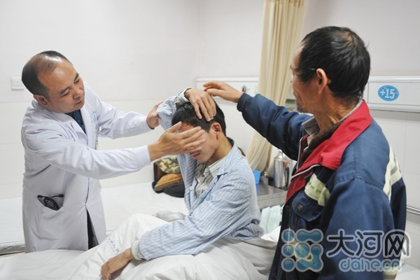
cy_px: 140
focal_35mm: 34
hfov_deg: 55.8
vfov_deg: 38.9
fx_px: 397
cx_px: 210
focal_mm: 34
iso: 800
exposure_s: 1/40
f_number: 2.8
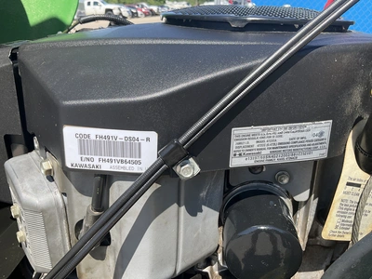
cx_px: 186
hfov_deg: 61.7
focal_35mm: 29
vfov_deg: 48.2
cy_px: 140
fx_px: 312
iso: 25
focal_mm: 3
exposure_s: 1/759
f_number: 1.8
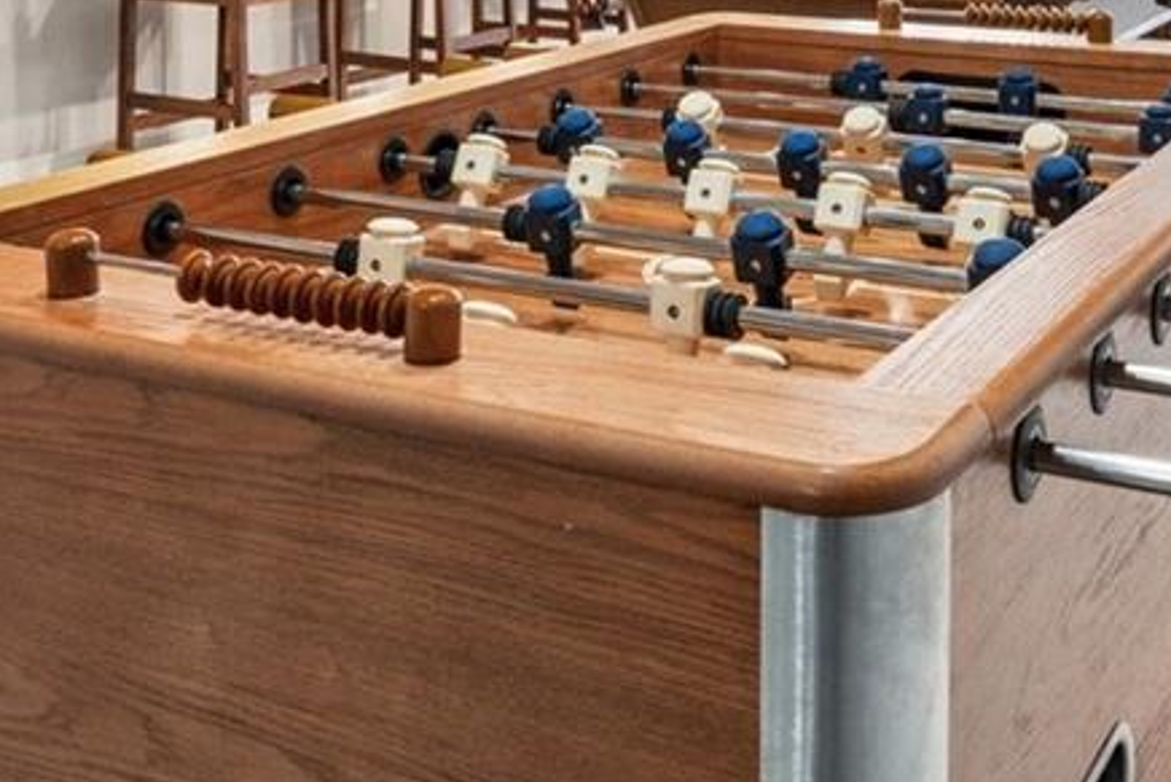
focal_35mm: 55
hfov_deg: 36.0
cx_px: 728
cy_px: -180
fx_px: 1790
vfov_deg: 22.5
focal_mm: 15
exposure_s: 1/8
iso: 800
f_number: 11
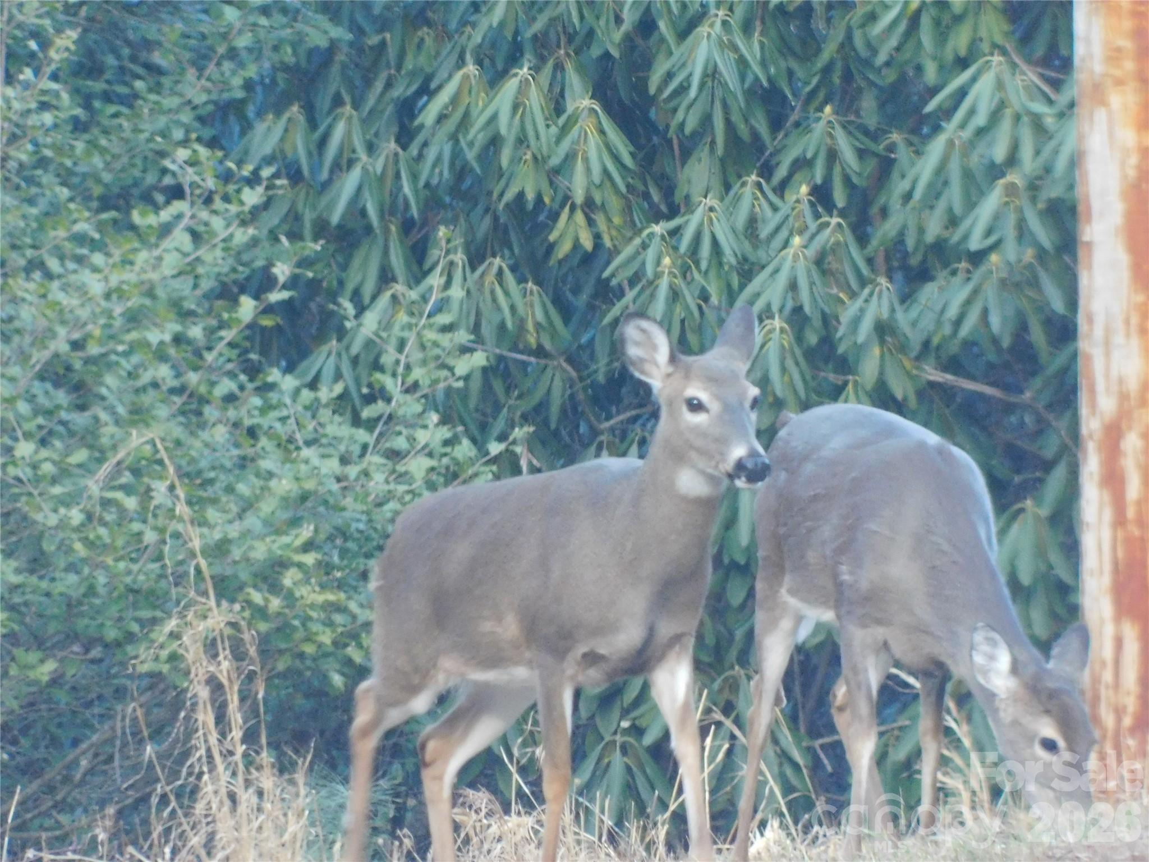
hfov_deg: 2.2
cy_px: 431
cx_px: 574
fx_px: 30338
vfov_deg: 1.6
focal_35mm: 914
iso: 800
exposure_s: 1/50
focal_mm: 160
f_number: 6.5
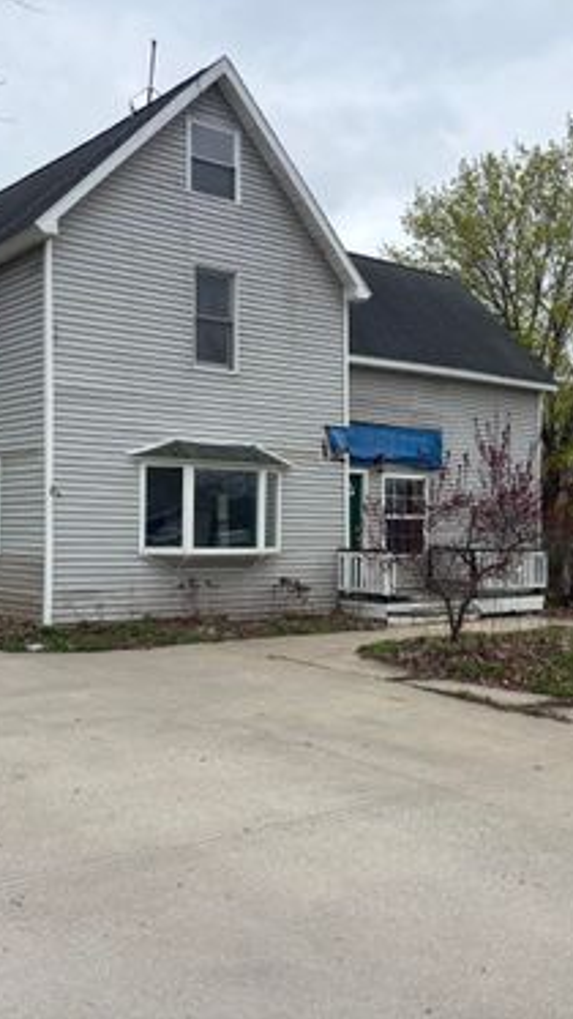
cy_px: 510
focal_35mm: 38
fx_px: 1026
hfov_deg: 31.2
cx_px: 270
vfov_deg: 52.8
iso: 50
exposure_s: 1/2451
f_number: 1.6
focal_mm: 5.96
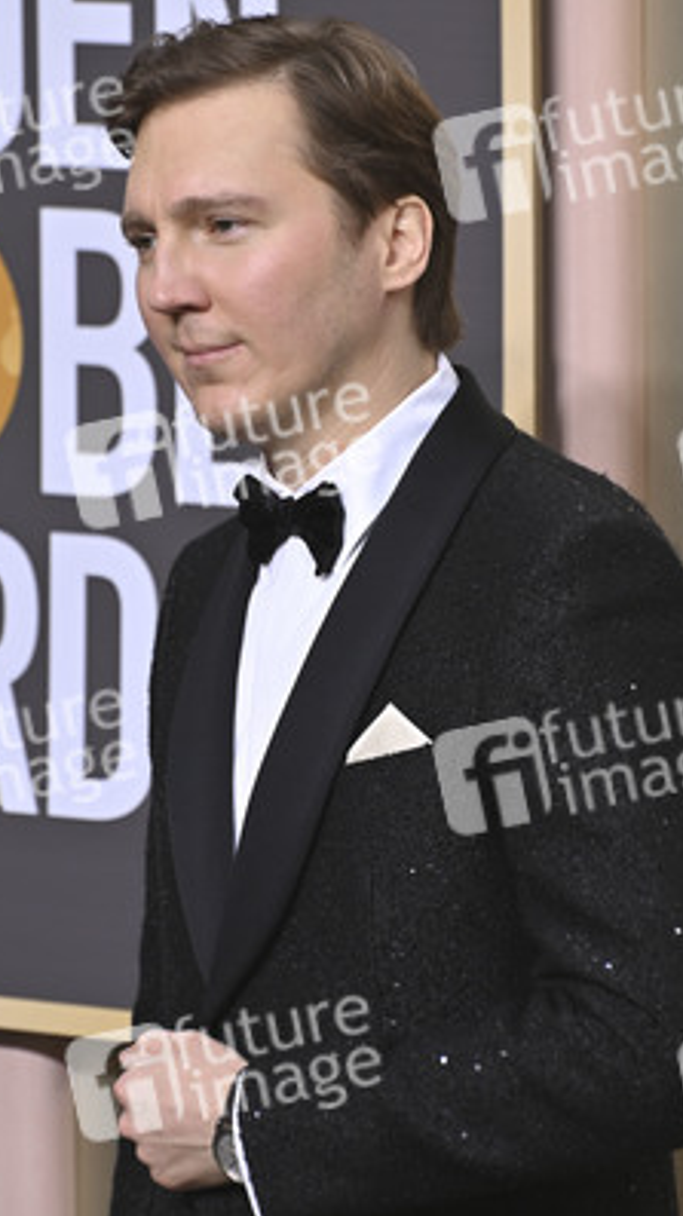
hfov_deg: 4.8
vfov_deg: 8.5
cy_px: 610
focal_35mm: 253
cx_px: 312
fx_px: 8154
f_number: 8
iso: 800
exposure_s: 1/500
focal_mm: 240
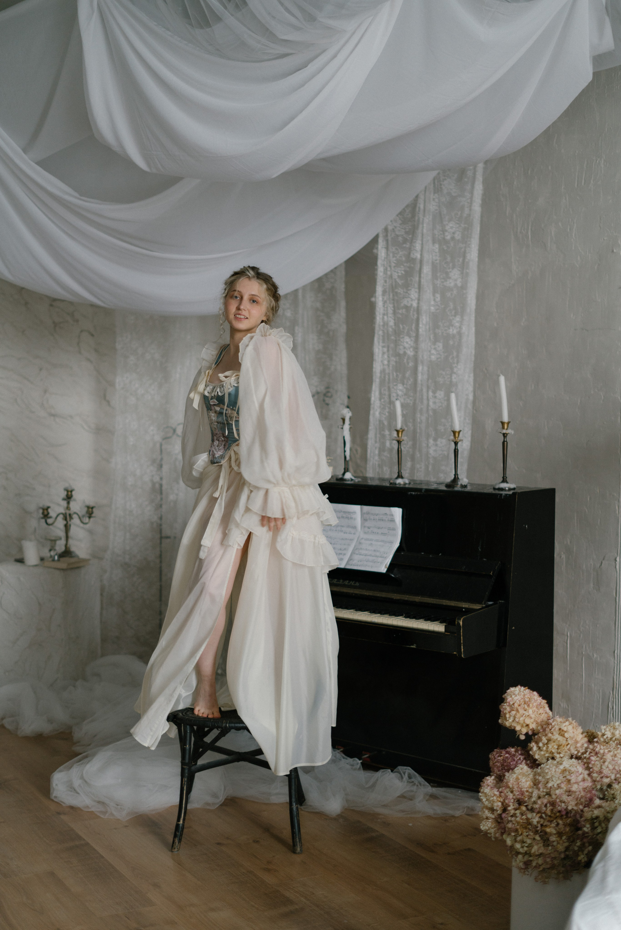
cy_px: 465
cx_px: 310
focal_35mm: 50
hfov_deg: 27.0
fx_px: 1293
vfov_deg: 39.6
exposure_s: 1/125
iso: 400
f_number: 1.8
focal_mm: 50
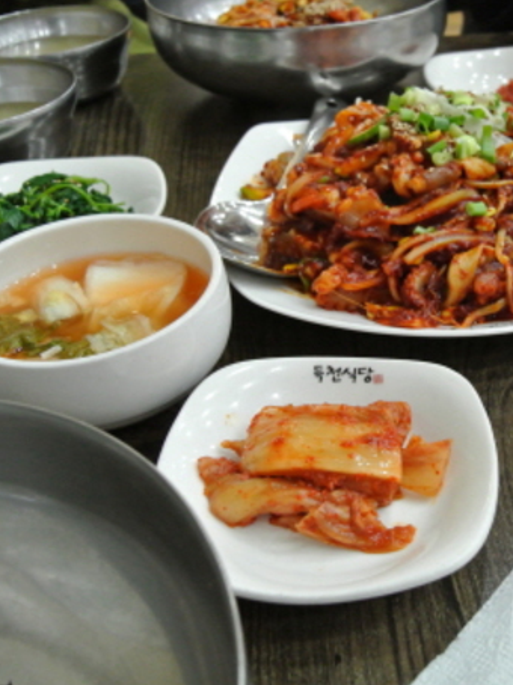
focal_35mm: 43
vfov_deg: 43.9
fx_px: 850
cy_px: 339
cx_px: 441
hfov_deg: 32.3
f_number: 3.5
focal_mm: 11
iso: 1000
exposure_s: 1/60
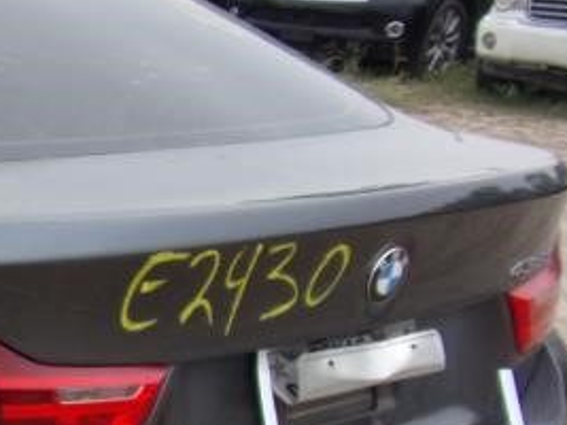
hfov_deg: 22.7
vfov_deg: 19.9
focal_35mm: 72
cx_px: -251
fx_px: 1179
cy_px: 412
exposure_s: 1/120
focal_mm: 4.3
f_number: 3.3
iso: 80
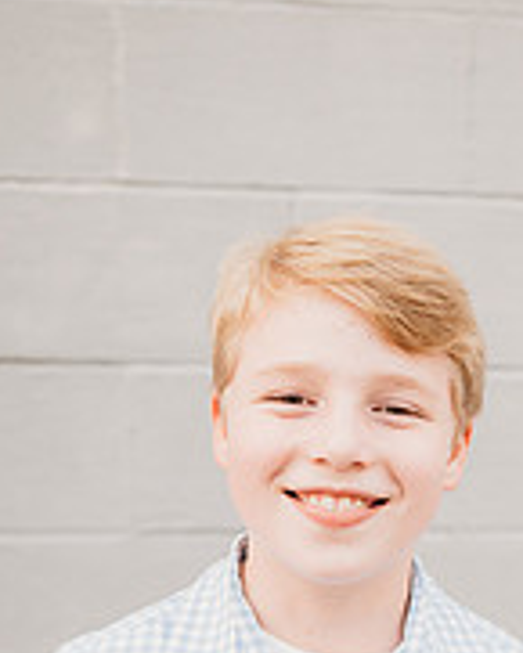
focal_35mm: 56
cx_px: 382
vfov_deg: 32.9
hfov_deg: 26.9
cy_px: 494
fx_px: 1083
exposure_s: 1/250
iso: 320
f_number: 2.5
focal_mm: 24
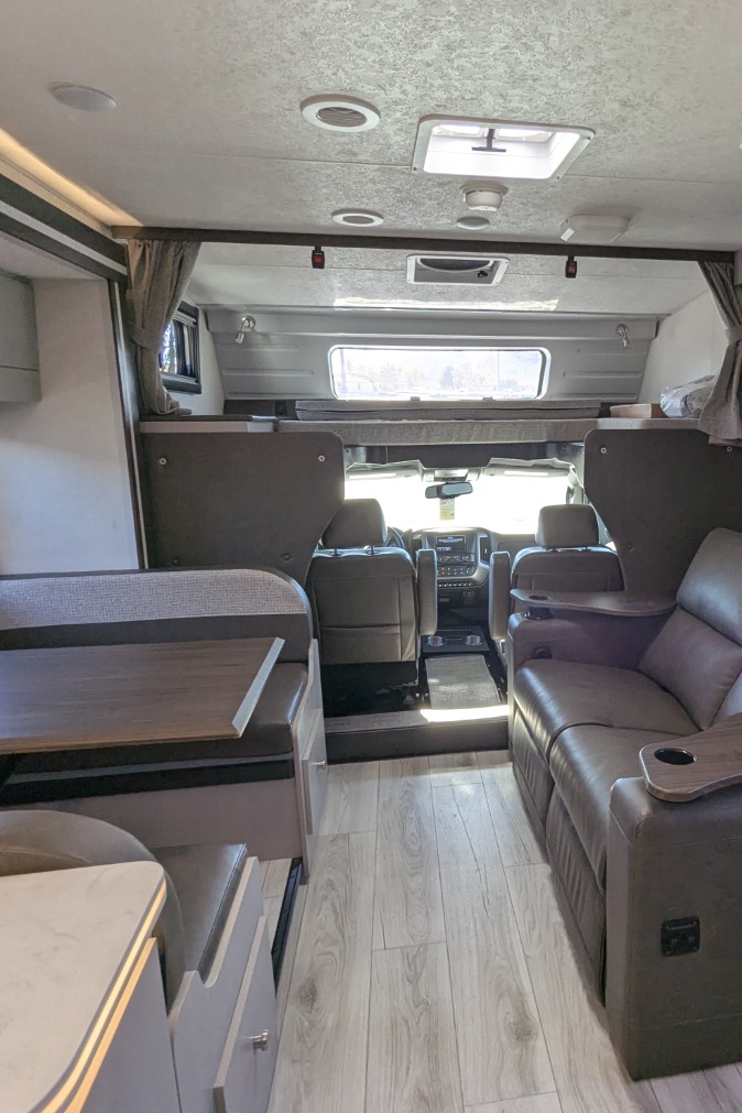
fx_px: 711
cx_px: 530
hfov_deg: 53.3
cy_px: 567
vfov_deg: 76.1
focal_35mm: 23
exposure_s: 1/137
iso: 128
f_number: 2.2
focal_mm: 2.35
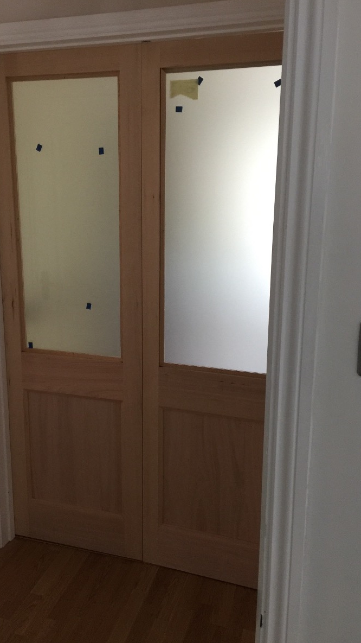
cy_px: 320
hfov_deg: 36.6
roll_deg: -0.3
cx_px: 150
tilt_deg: -13.3
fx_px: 545
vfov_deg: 61.0
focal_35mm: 32
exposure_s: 1/17
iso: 125
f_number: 2.2
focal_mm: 4.15
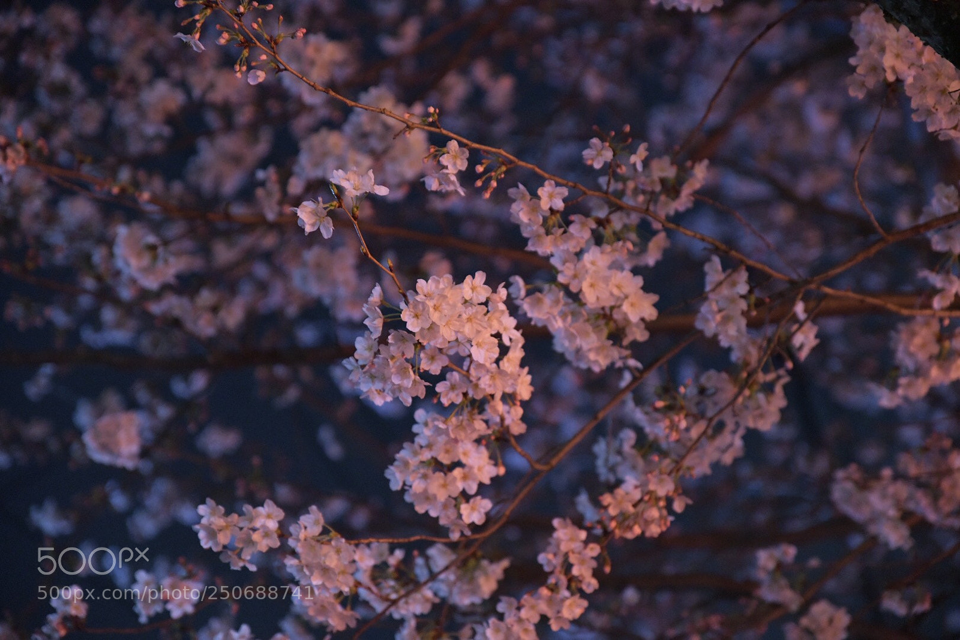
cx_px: 480
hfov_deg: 28.8
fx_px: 1867
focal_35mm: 70
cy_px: 320
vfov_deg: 19.5
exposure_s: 1/20
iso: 6400
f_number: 2.8
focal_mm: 70
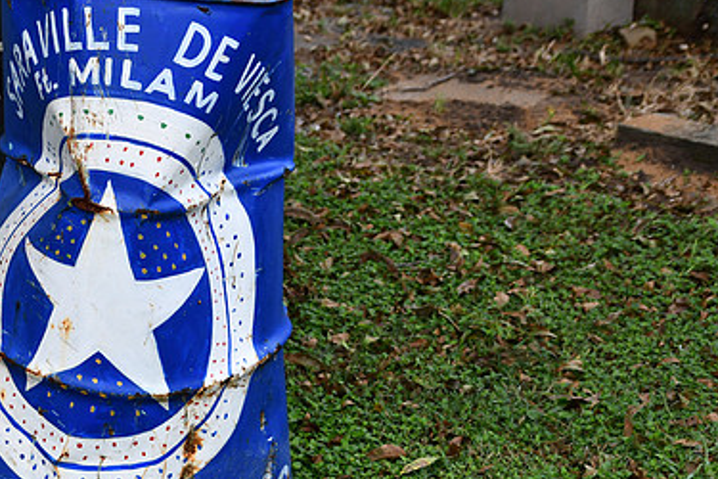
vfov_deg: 11.8
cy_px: 235
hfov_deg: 17.6
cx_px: 209
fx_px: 2313
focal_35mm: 116
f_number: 5
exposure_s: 1/250
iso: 400
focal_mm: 50
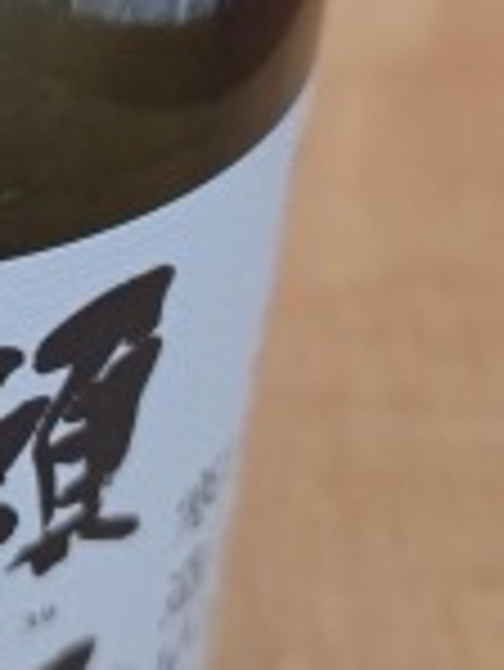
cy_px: 202
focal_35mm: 74
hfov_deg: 19.0
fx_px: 1435
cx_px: -76
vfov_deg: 26.1
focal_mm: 5.4
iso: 200
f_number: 1.8
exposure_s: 1/40
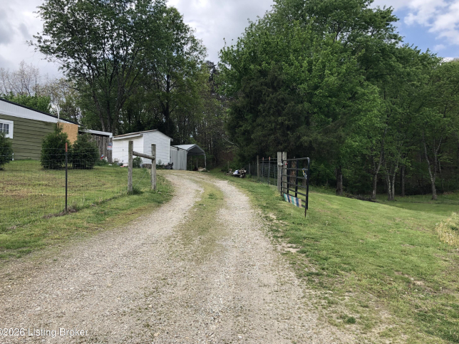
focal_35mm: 29
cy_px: 170
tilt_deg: +4.9
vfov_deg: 48.2
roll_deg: +0.3
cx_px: 232
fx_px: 385
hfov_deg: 61.7
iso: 20
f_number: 1.8
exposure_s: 1/684
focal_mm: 3.99
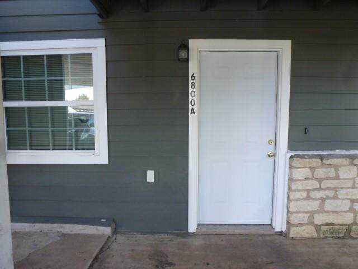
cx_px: 179
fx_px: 248
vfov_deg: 56.8
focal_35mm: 24
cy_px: 134
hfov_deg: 71.6
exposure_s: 1/60
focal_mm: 4.3
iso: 200
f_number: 3.3
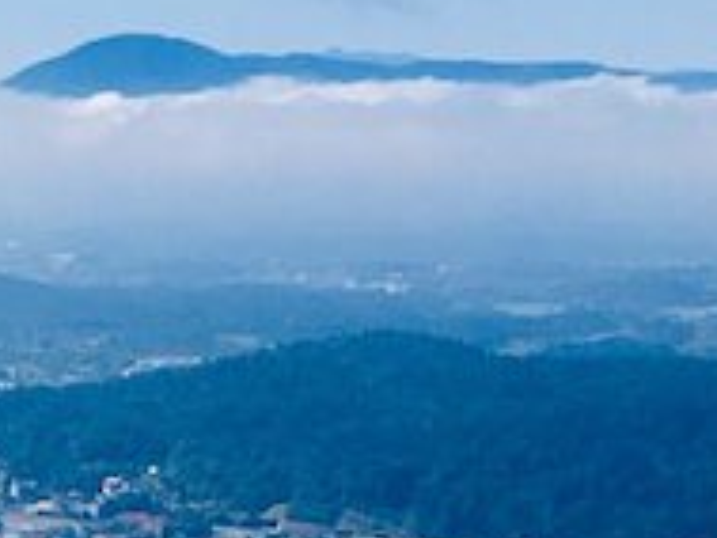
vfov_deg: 7.9
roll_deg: -0.7
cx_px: -1328
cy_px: 811
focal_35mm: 184
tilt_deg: -11.7
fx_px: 3814
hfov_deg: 9.0
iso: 25
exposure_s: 1/2331
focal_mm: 4.15
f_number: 2.2
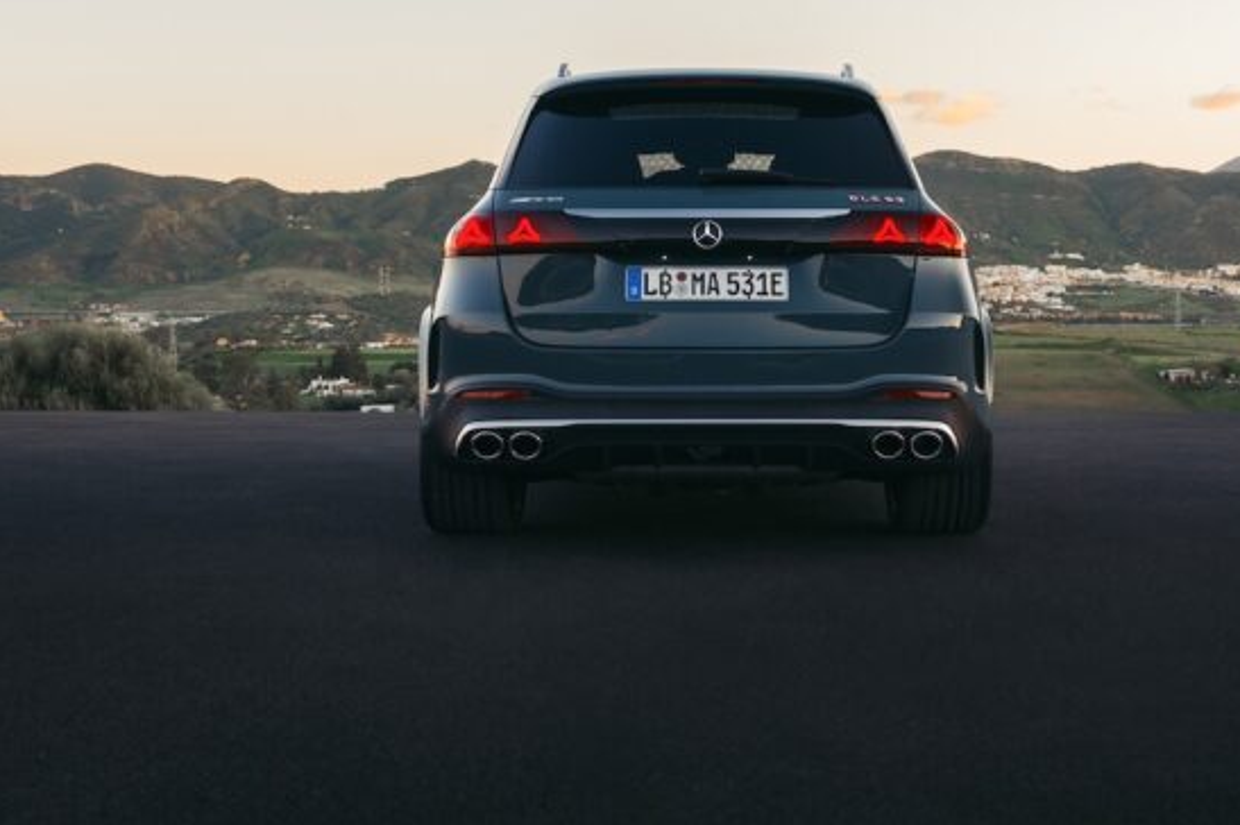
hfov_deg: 38.8
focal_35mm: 51
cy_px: 286
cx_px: 707
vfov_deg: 26.3
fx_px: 1756
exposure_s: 1/100
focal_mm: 34
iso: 200
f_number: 4
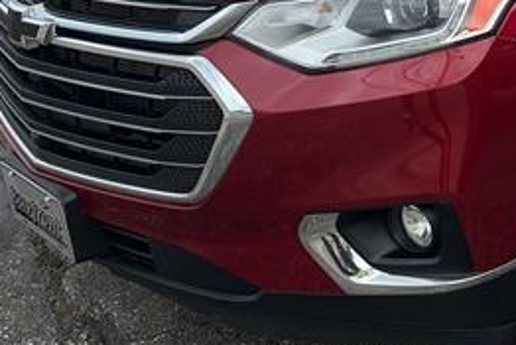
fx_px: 946
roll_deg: -0.5
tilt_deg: -10.5
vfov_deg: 19.3
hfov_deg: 27.9
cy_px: -83
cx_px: 561
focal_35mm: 66
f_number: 1.6
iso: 64
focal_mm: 5.96
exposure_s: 1/1667
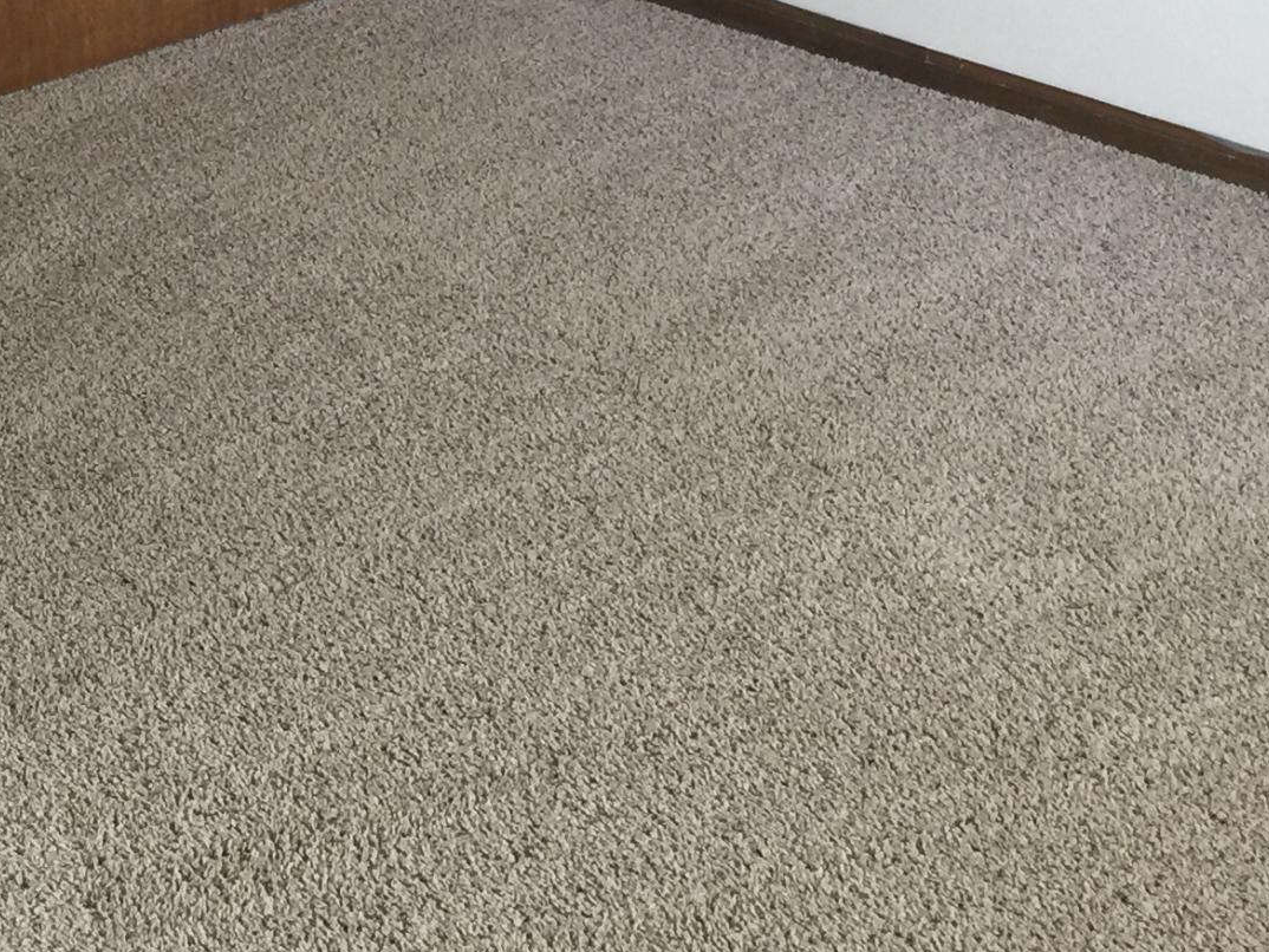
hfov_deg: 23.5
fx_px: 2970
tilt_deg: -18.6
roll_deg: +0.9
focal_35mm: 81
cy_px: -60
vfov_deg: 17.7
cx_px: 152
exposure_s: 1/15
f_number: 2.2
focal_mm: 4.15
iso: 32
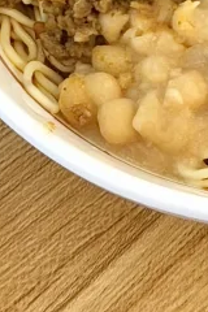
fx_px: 2591
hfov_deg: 4.6
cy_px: -510
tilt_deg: -47.4
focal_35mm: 299
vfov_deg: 6.5
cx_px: 178
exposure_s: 1/100
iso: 80
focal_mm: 6.76
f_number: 1.78
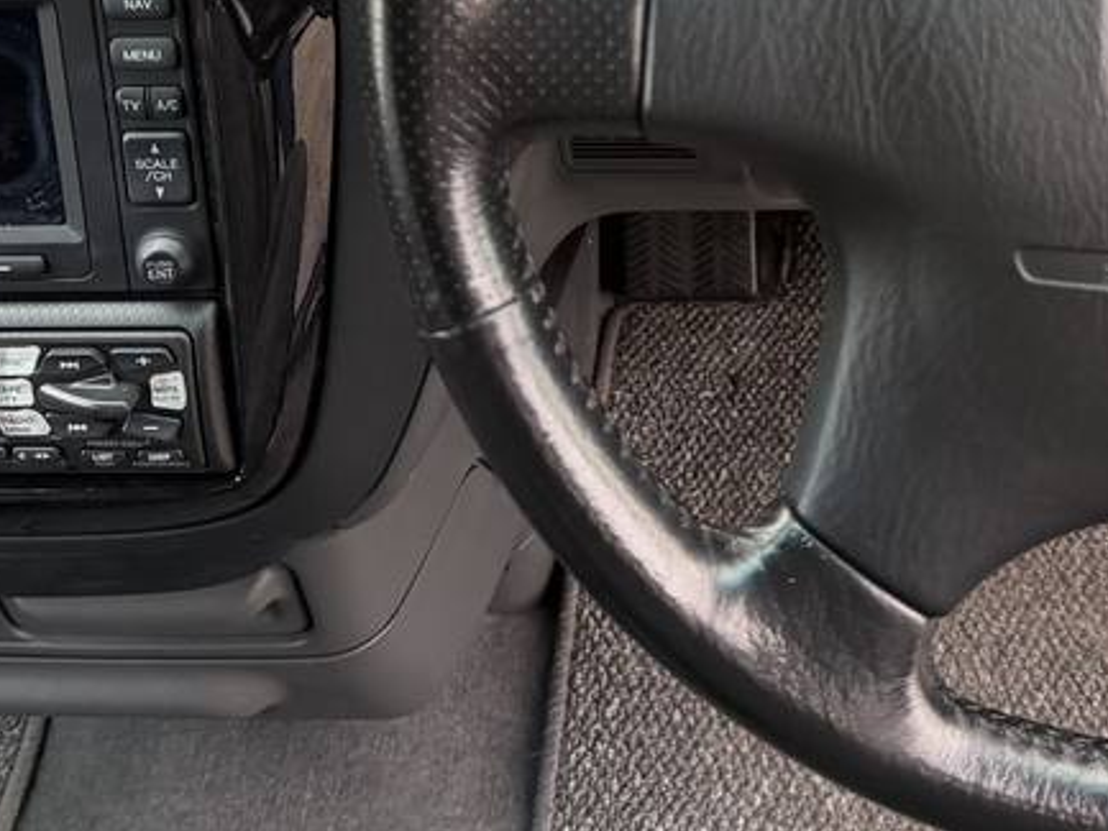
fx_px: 2273
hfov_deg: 27.2
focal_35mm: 71
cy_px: -105
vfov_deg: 19.7
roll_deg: +5.2
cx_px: 737
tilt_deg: -40.0
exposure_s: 1/126
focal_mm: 6.76
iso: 200
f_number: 1.78
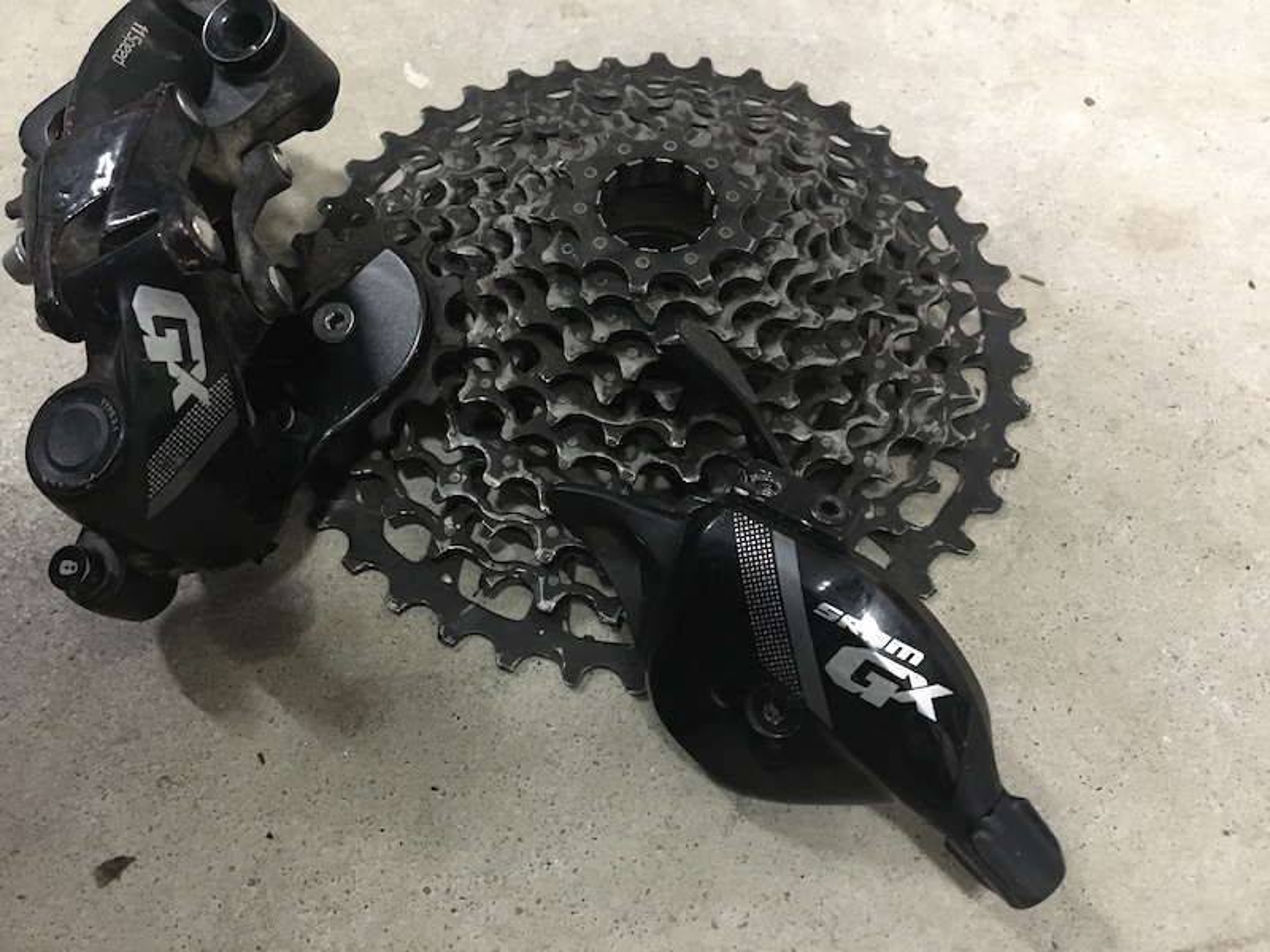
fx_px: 1064
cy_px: 476
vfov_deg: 48.2
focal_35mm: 29
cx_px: 635
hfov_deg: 61.7
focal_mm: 4.15
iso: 320
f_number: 2.2
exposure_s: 1/15
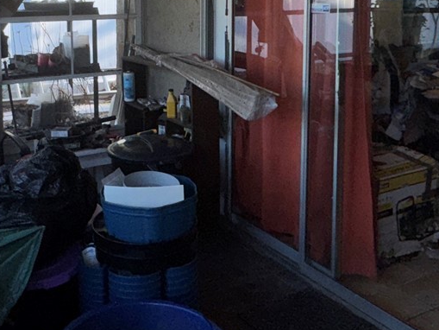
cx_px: 156
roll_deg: +1.9
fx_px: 558
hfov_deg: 42.5
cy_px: 42
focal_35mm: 44
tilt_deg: -5.3
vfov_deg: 31.6
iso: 32
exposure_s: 1/338
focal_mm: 2.22
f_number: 2.2
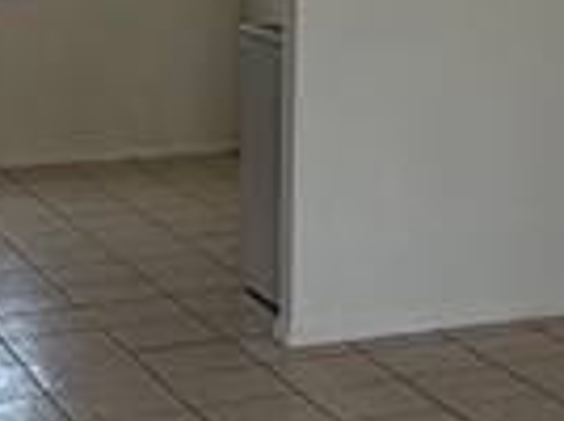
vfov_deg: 13.6
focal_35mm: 107
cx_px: 644
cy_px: 29
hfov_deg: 17.7
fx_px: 1740
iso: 100
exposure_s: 1/121
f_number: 2.2
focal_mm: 2.22
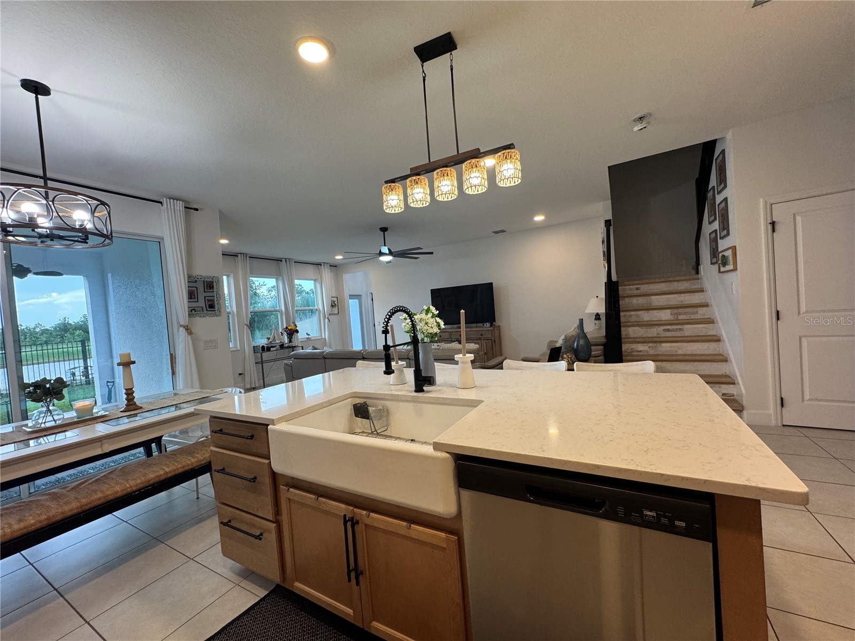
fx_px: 346
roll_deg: +4.4
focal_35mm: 14
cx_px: 428
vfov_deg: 85.7
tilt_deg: -2.3
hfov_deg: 102.1
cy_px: 320
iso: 160
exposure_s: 1/120
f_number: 2.2
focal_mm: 2.22
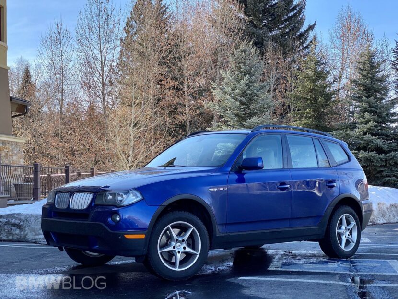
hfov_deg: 36.8
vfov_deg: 28.0
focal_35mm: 52
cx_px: 199
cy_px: 150
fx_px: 598
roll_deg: +0.9
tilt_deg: +2.6
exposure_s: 1/585
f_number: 2
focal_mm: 6
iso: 20
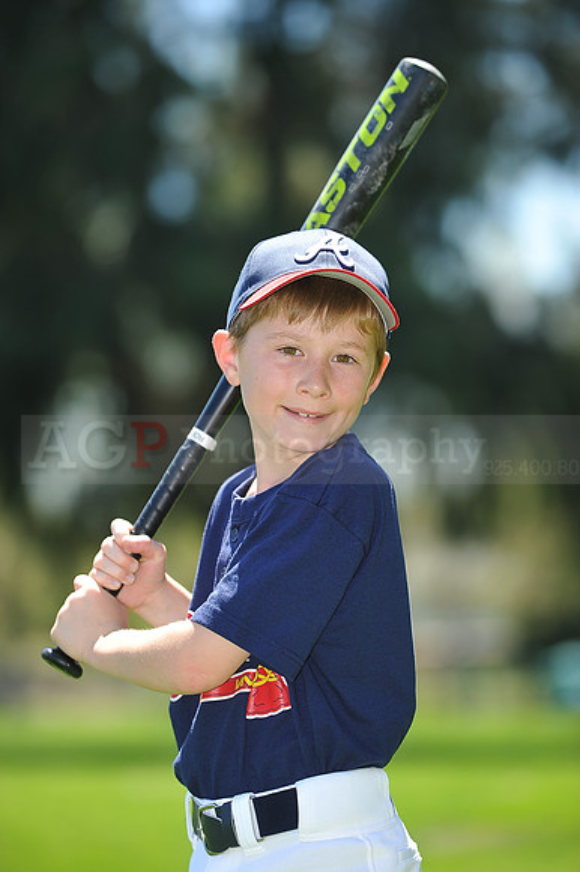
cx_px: 290
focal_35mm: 200
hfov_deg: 6.9
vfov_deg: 10.3
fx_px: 4839
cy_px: 436
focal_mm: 200
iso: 200
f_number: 4.5
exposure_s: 1/500
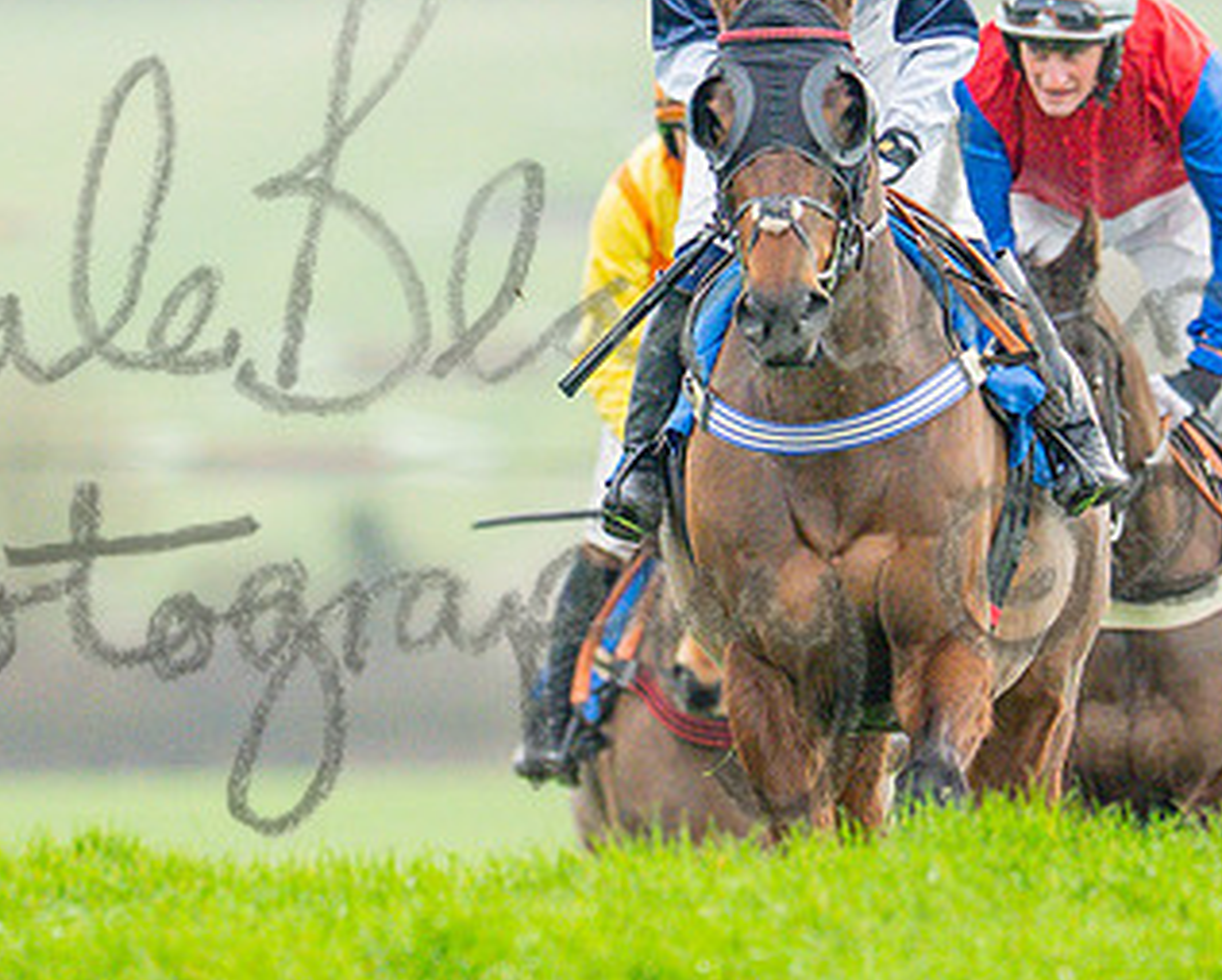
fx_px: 67383
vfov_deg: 0.8
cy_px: 215
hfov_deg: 1.0
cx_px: 501
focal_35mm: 1862
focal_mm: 400
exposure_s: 1/800
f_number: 4.5
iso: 1000
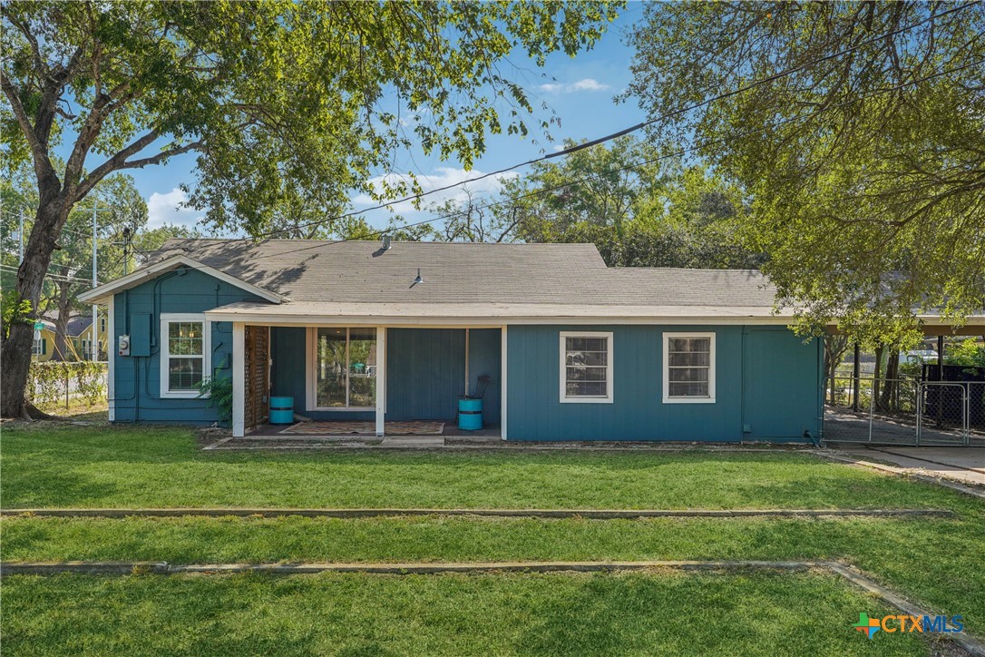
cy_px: 328
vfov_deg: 43.6
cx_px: 492
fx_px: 821
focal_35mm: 30
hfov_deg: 61.9
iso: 100
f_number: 8
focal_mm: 30
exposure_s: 1/125
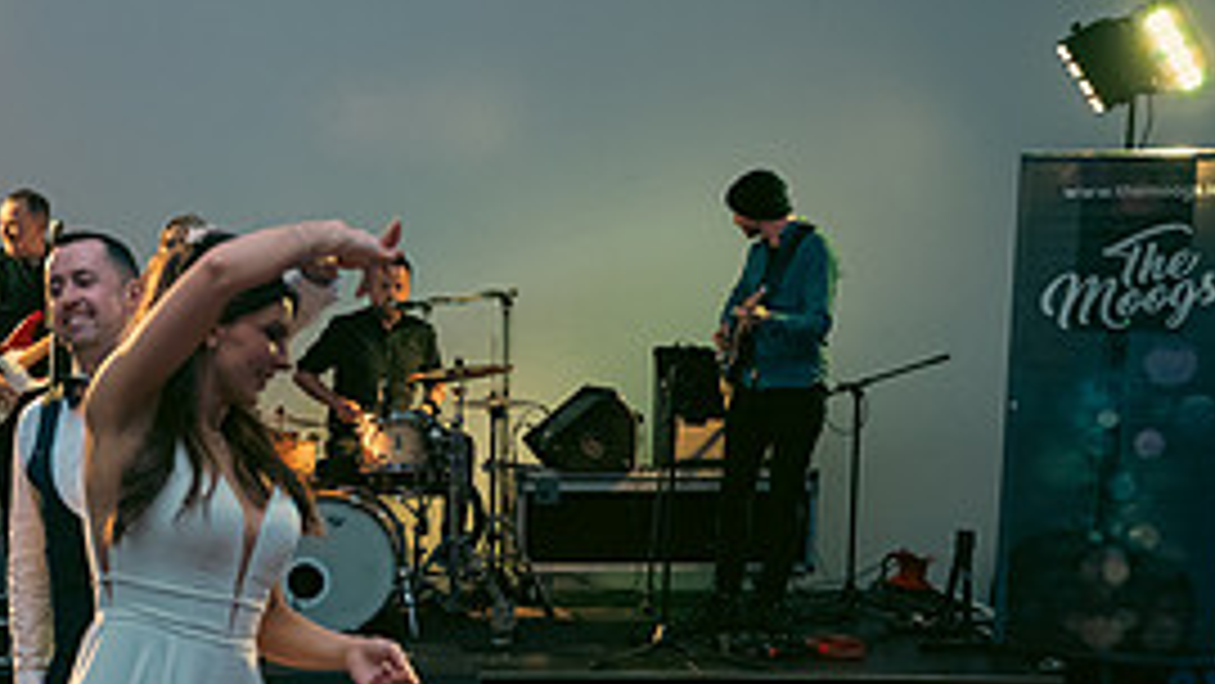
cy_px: 578
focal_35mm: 54
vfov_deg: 21.9
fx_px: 1740
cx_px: 166
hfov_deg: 36.5
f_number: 3.5
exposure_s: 1/160
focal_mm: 24
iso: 1000
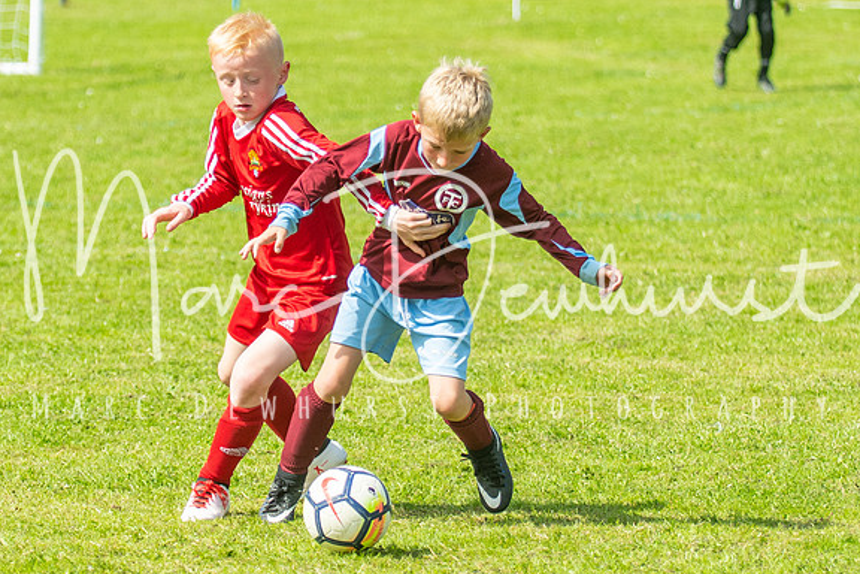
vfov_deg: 4.8
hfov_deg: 7.3
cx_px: 282
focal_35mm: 284
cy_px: 190
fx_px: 6784
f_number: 3.2
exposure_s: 1/2500
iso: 250
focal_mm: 98
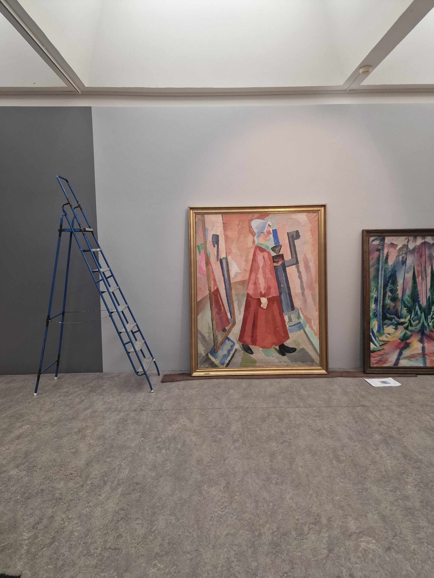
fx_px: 384
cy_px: 289
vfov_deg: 73.9
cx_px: 217
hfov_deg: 58.9
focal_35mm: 23
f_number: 1.8
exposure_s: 1/100
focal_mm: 6.4
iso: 50
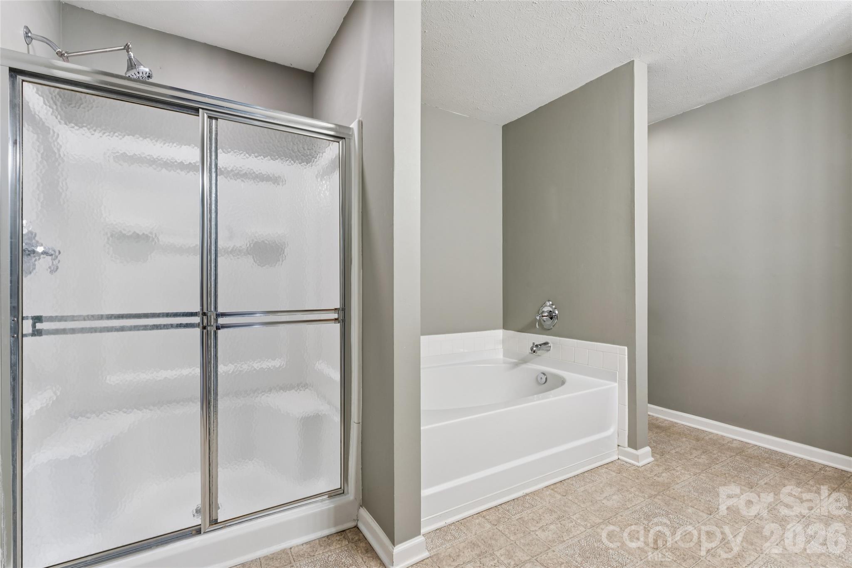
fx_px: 386
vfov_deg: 72.7
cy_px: 284
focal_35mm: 16
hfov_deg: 95.7
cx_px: 426
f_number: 13
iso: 100
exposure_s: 1.6
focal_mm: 16.3
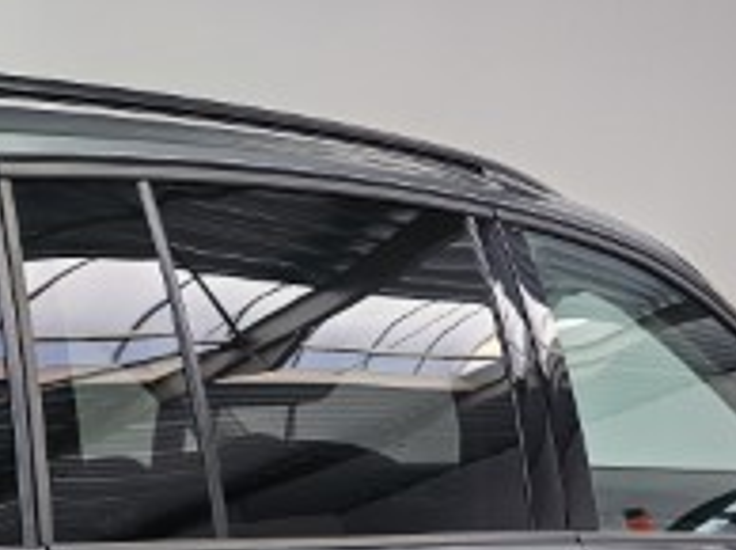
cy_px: 838
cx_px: -106
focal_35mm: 76
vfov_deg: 17.3
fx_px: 1614
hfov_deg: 23.8
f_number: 1.7
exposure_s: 1/100
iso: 80
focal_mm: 6.3
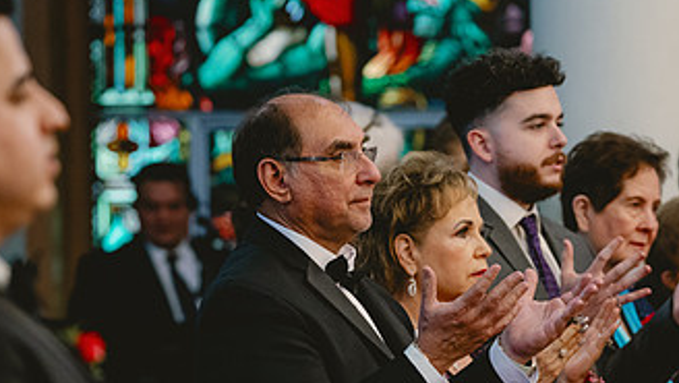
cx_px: 489
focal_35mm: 274
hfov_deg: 7.9
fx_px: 4936
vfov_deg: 4.4
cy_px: 386
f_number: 4
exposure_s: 1/125
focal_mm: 148
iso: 3200
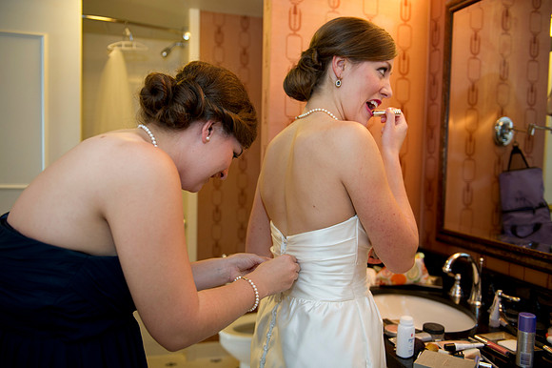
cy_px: 184
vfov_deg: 42.3
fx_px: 475
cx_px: 276
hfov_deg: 60.3
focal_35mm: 31
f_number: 2.8
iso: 640
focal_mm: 31
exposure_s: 1/125
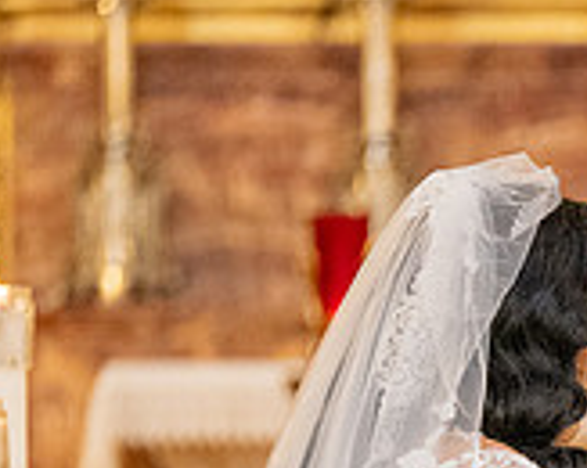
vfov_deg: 1.8
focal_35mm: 871
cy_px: 644
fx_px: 15114
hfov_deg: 2.2
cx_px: 983
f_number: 2.8
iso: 2000
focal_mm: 200
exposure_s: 1/160
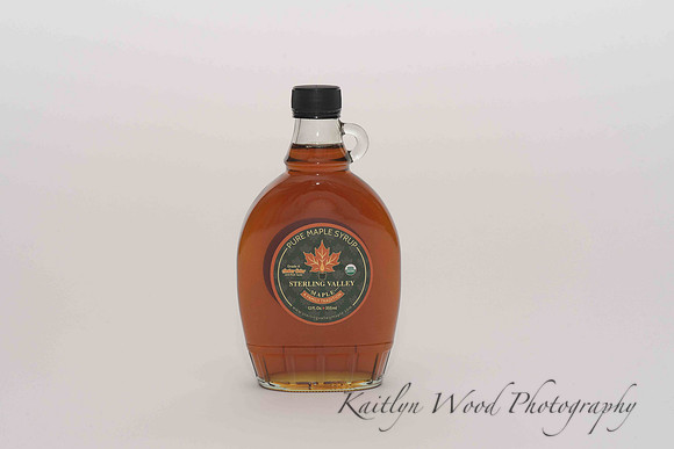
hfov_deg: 23.9
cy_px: 224
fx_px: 1593
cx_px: 337
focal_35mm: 85
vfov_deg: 16.1
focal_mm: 85
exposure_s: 1/100
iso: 400
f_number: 13
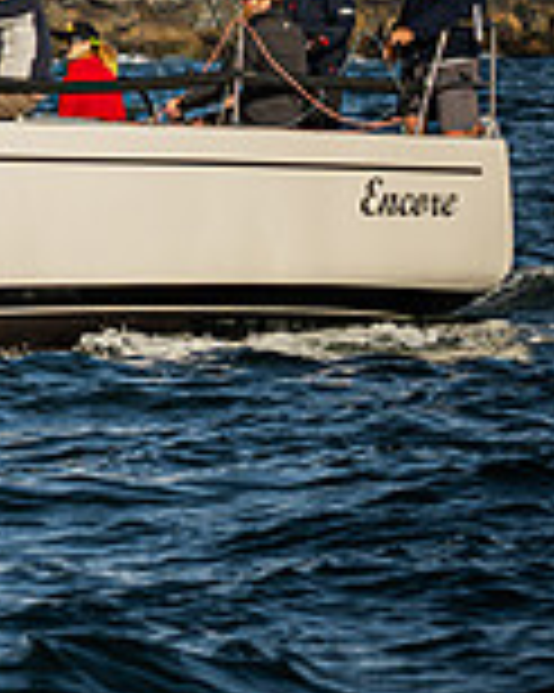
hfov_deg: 2.1
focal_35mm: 745
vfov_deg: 2.6
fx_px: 15284
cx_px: -801
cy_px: -68
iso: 80
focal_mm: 190
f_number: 5
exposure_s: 1/1000
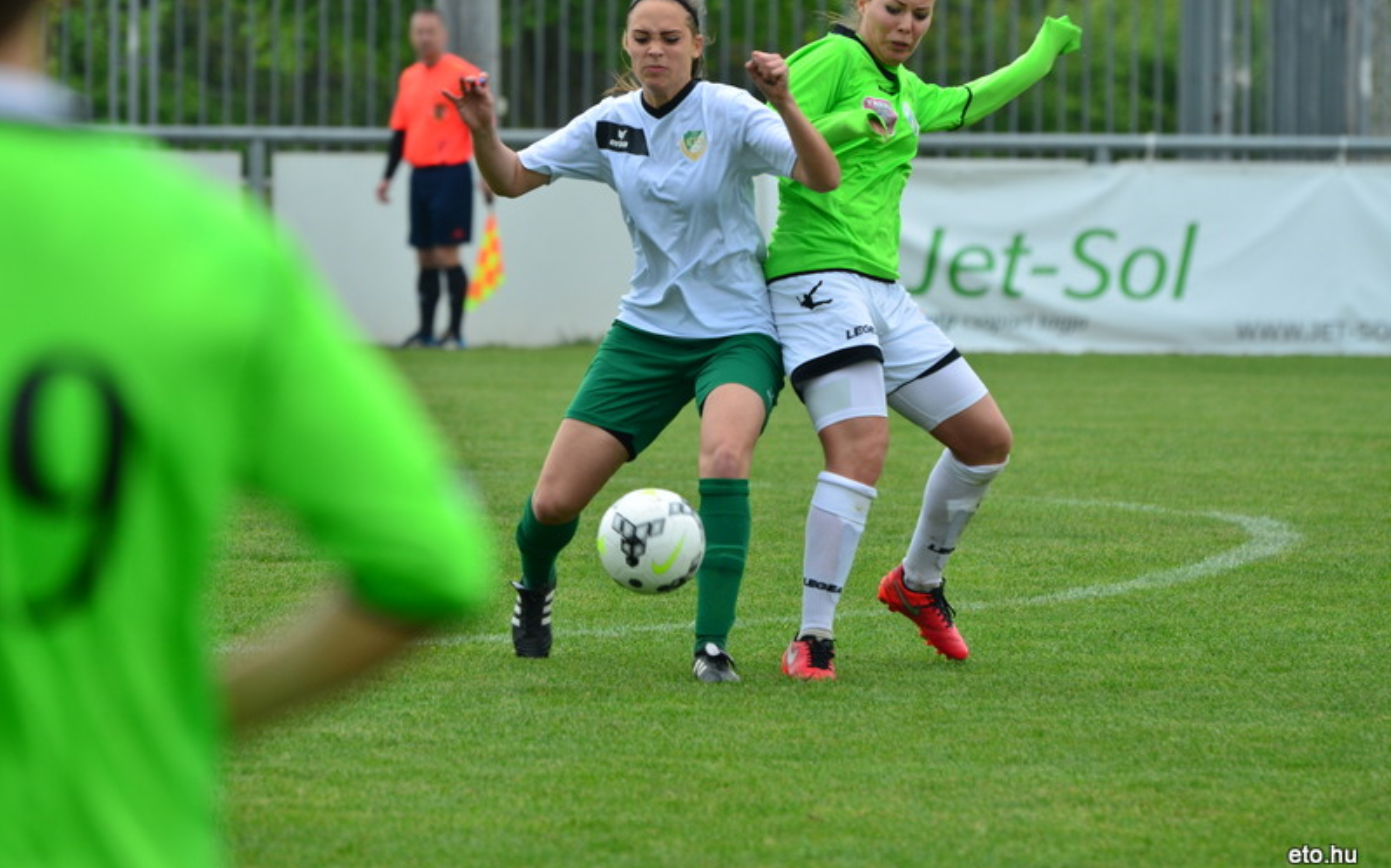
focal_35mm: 352
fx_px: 13338
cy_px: 436
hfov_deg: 6.0
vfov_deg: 3.7
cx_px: 696
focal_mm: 230
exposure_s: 1/640
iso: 400
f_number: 5.3
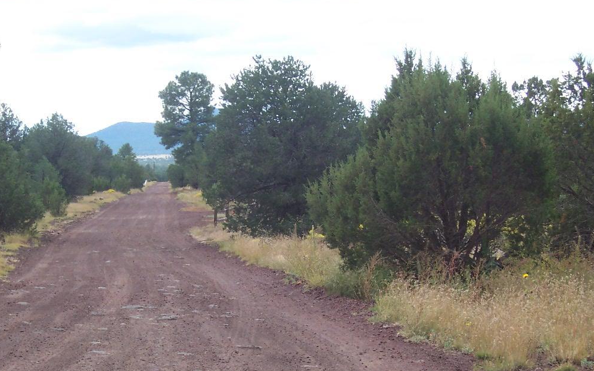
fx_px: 2023
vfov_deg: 10.5
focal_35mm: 125
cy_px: 252
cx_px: 297
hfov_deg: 16.7
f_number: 4.8
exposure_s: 1/125
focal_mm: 15.2
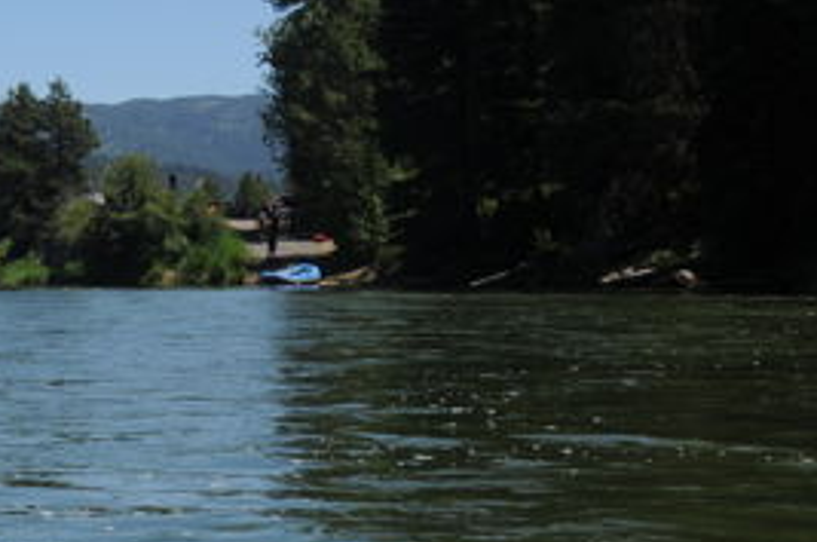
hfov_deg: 18.6
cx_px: -132
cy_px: -119
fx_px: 2379
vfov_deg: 12.7
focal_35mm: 105
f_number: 13
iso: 200
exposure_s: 1/250
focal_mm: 35
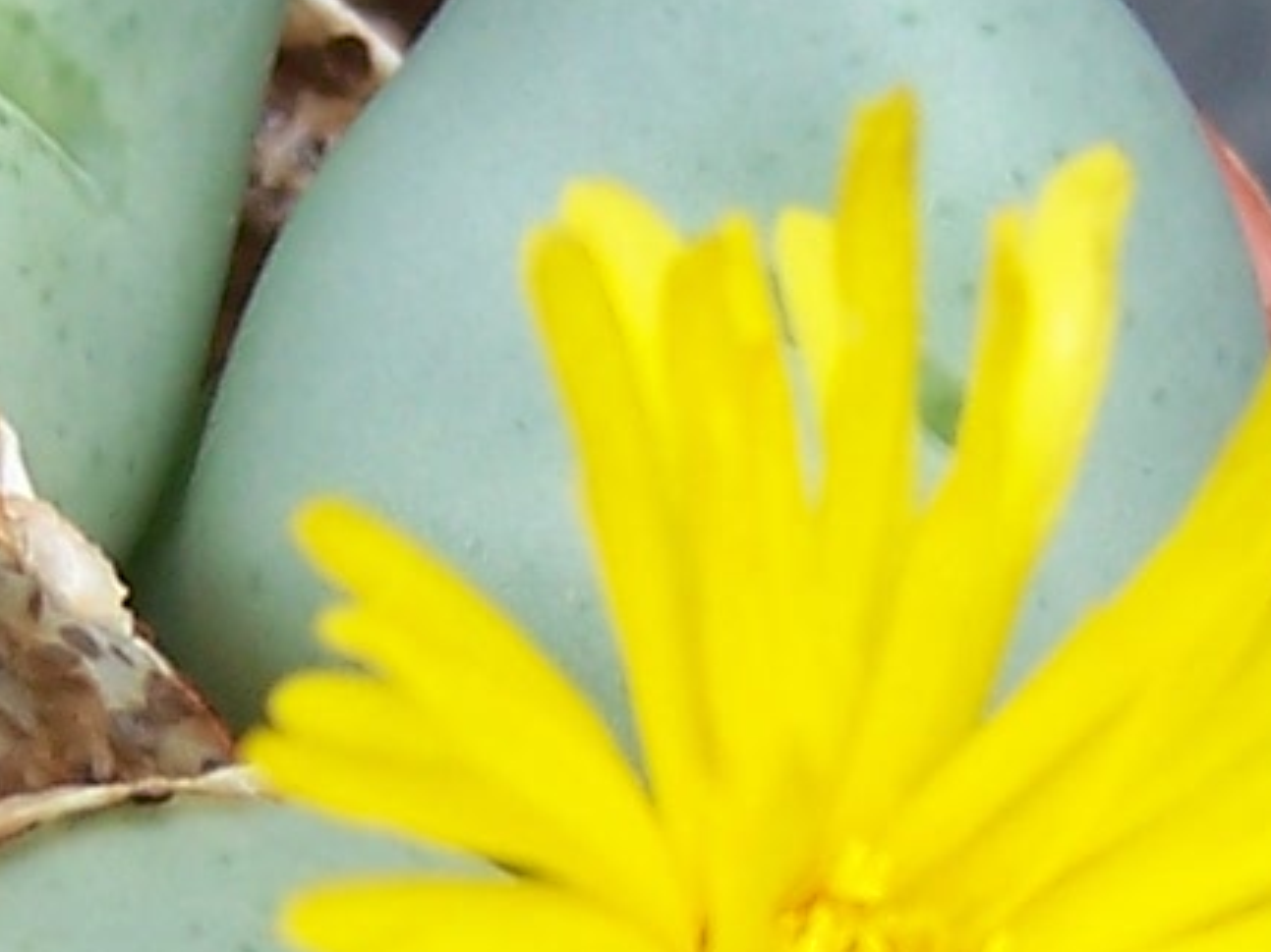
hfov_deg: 9.2
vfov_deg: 6.9
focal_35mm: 215
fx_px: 7892
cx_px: 251
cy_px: 566
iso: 80
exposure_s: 1/100
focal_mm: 6.2
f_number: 2.8
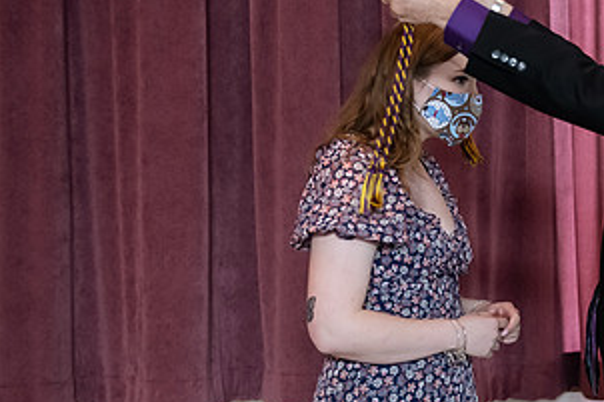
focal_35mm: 73
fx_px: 1224
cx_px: 560
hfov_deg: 26.6
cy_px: 207
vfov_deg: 18.6
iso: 2500
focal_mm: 38
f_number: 3.5
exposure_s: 1/200
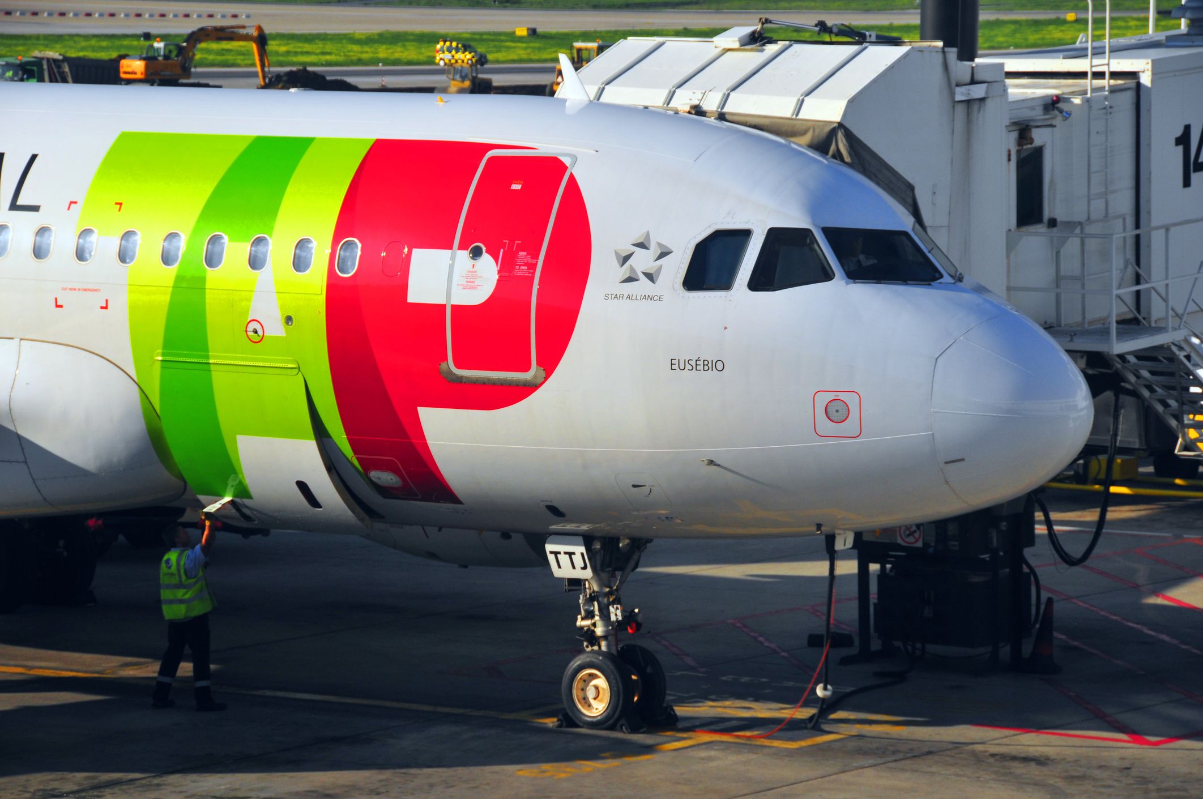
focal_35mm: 142
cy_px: 400
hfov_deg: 14.4
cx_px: 602
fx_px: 4756
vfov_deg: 9.6
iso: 200
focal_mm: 95
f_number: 8
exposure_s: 1/250
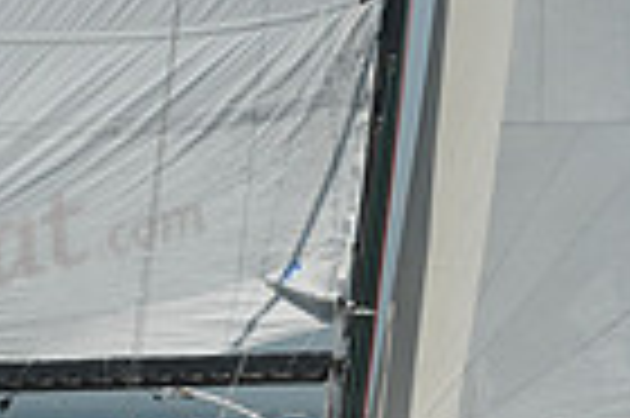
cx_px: 441
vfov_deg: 4.7
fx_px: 5087
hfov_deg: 7.1
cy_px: 452
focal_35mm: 291
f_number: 8
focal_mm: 70
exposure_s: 1/1250
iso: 320
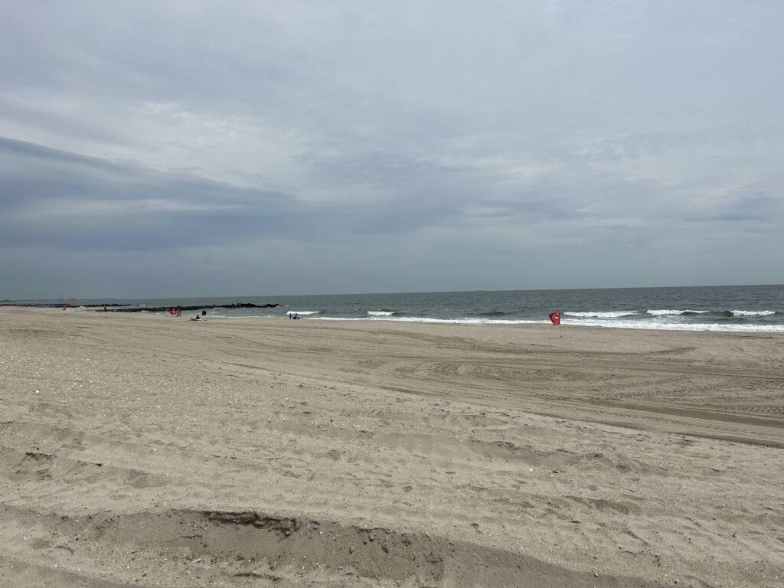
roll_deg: +1.4
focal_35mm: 26
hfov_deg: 67.3
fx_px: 589
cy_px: 294
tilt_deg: -0.6
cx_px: 392
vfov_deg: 53.1
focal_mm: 5.7
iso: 50
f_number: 1.5
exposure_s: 1/14286
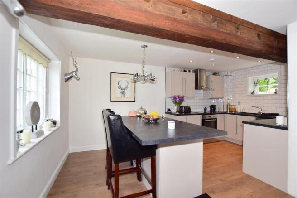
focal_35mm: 15
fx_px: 124
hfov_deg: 100.4
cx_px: 148
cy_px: 99
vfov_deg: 77.3
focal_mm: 10
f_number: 5.6
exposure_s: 1/125
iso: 400
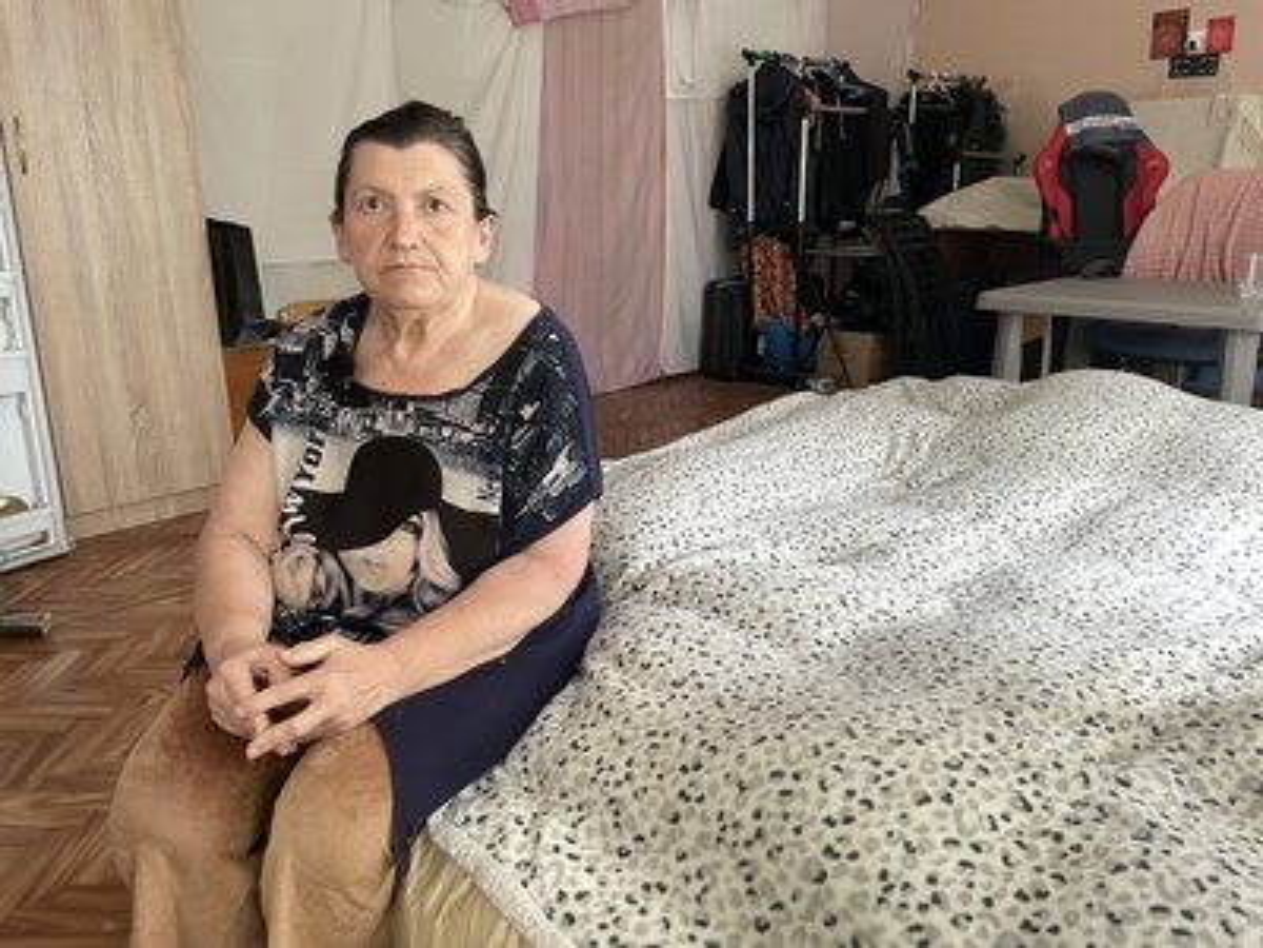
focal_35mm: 26
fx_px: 949
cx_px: 632
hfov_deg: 67.3
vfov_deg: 53.1
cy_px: 474
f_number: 1.6
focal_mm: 4.2
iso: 125
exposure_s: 1/95
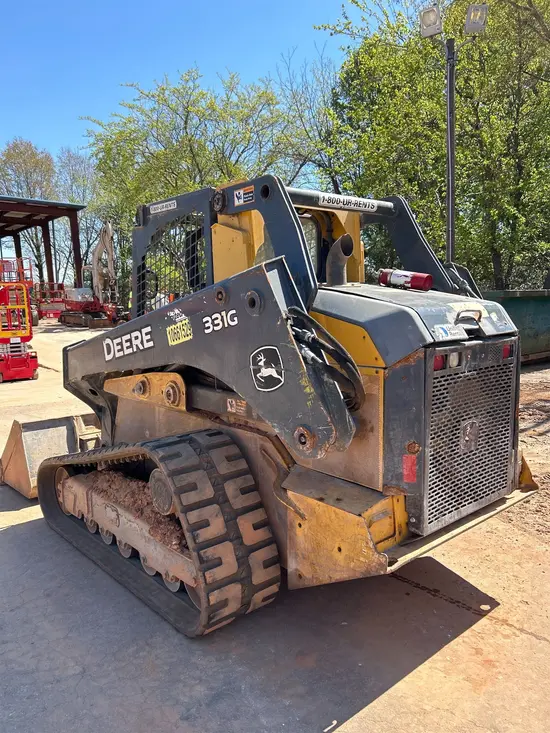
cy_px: 366
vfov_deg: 67.3
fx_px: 551
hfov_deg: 53.1
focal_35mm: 26
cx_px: 275
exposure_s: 1/1468
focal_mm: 5.7
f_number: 1.5
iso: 50
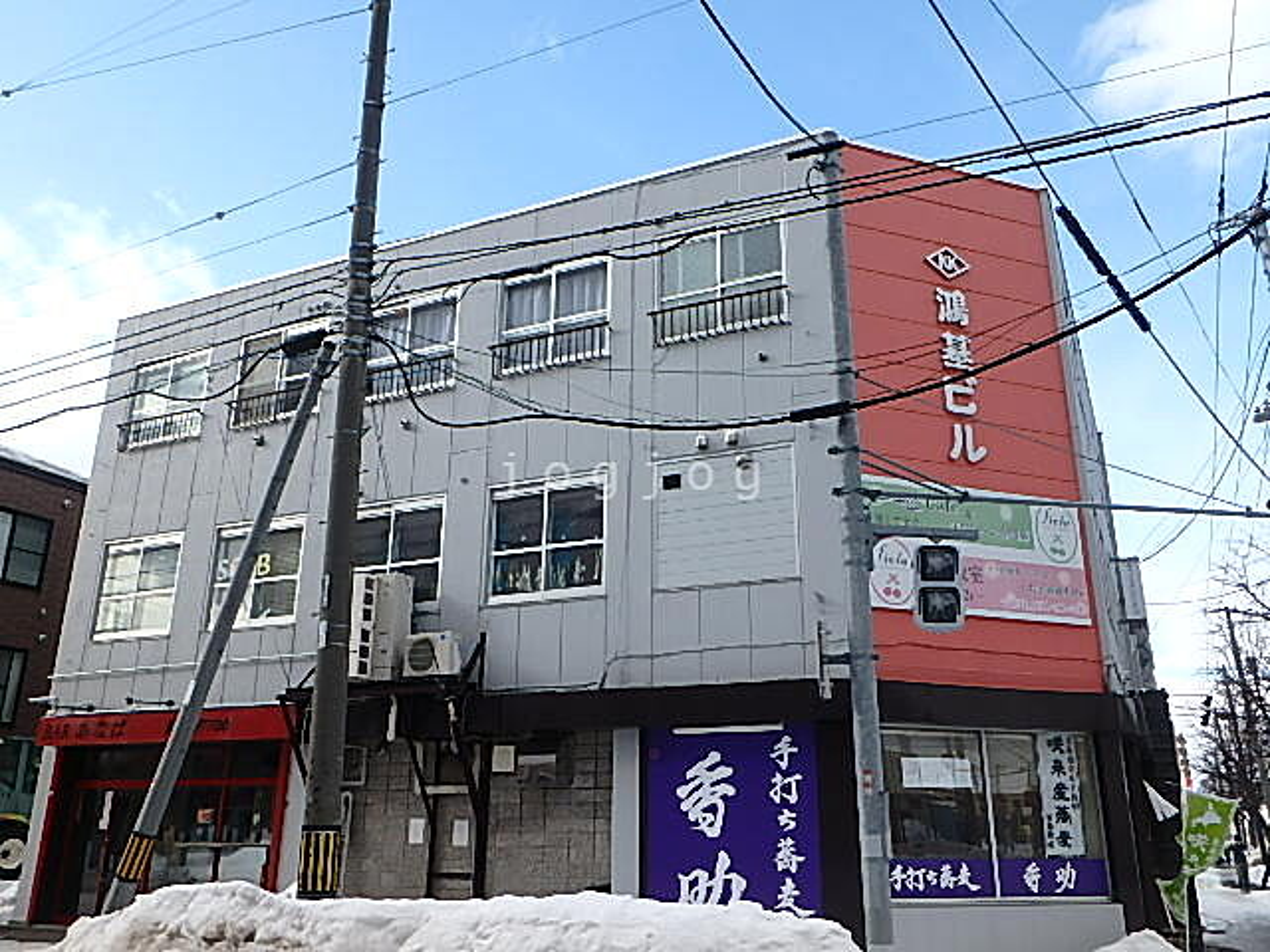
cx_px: 635
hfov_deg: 61.7
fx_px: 1064
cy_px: 476
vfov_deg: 48.2
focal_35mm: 29
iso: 125
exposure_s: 1/400
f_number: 4.6
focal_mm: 5.2
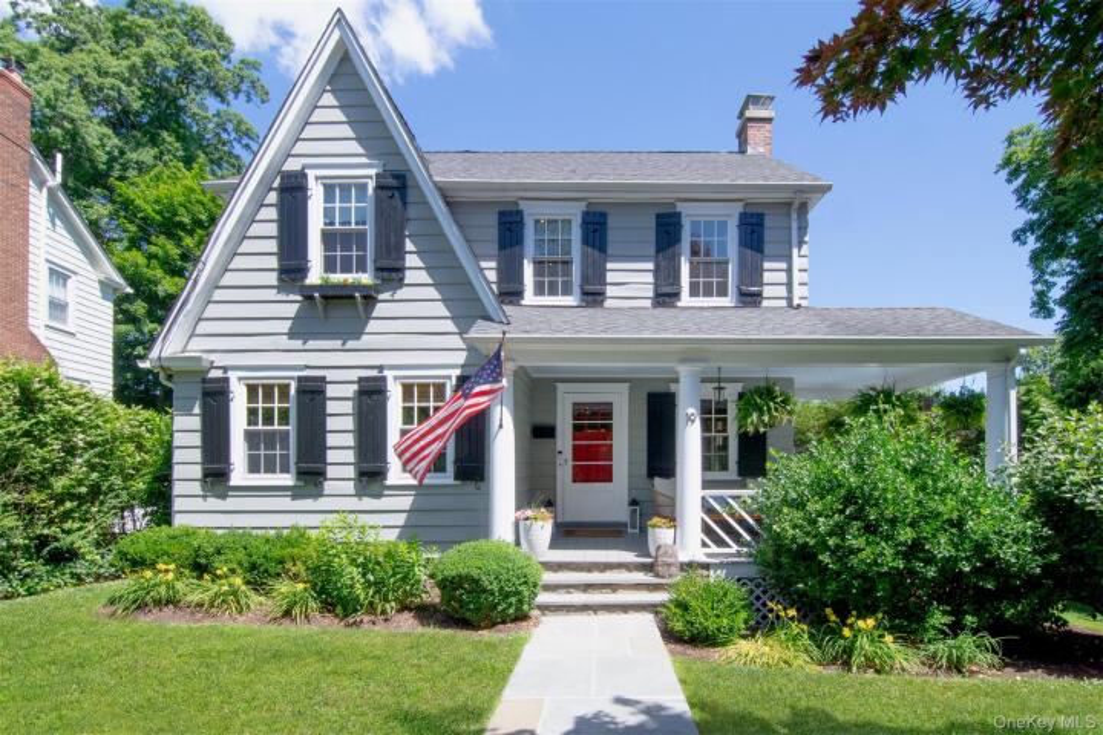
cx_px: 552
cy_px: 368
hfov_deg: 95.0
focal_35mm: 16
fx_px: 506
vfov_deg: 72.1
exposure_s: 1/200
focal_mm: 11
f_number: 14
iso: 640
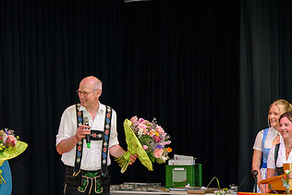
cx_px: 100
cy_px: 169
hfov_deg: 11.0
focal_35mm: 187
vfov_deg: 7.3
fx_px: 1517
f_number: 5
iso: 2000
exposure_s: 1/200
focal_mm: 102
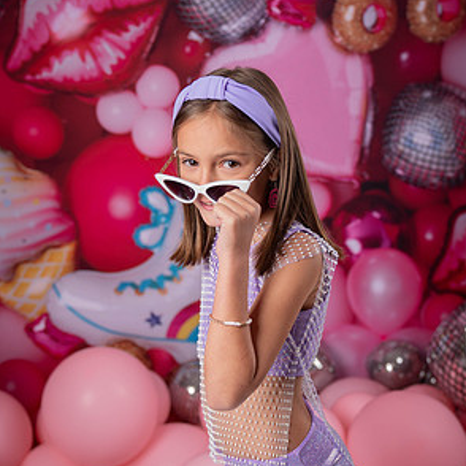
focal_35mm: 52
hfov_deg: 32.8
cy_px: 235
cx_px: 236
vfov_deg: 32.8
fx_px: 792
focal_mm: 40
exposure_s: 1/250
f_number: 3.2
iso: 50
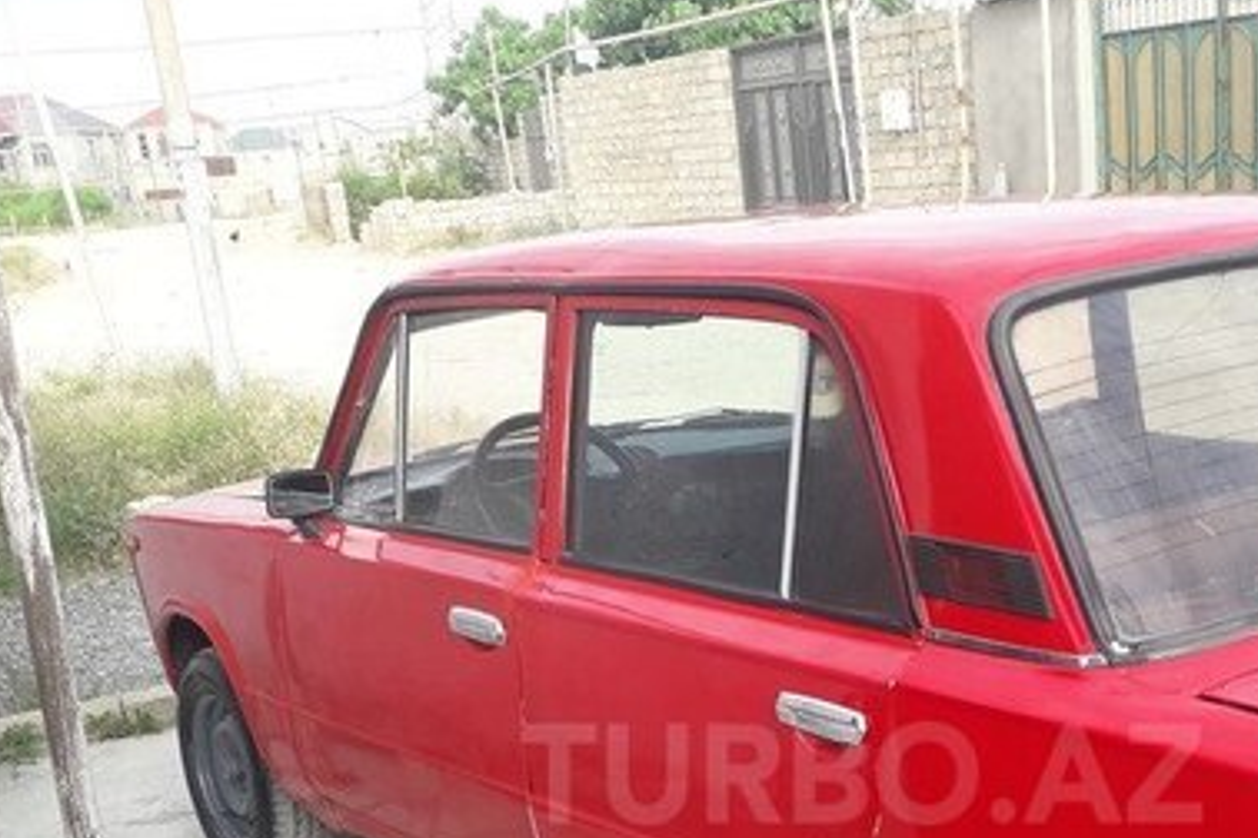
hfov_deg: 39.7
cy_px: 773
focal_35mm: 49
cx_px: 862
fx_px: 1712
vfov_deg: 26.5
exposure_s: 1/348
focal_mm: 3.6
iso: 40
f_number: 1.9
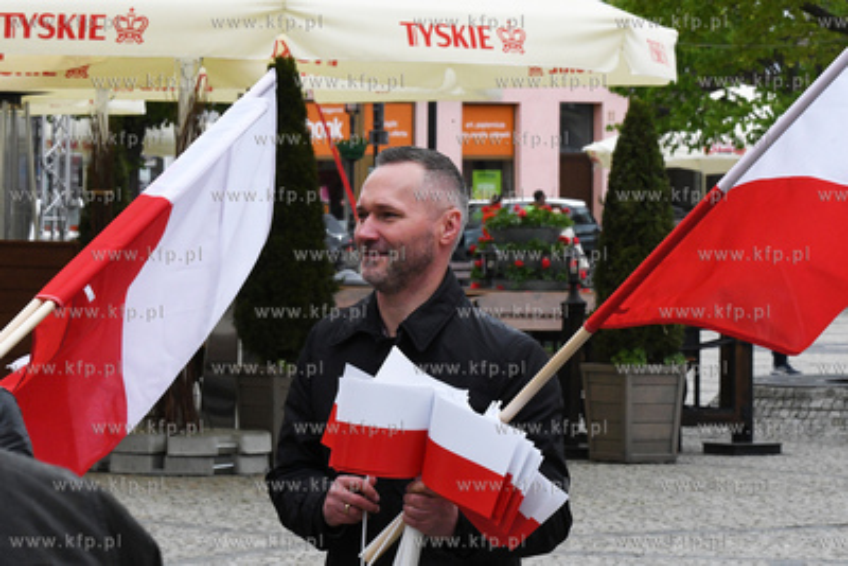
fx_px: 4595
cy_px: 283
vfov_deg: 7.0
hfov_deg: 10.5
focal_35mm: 195
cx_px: 424
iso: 3200
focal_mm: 130
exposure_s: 1/1250
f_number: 18
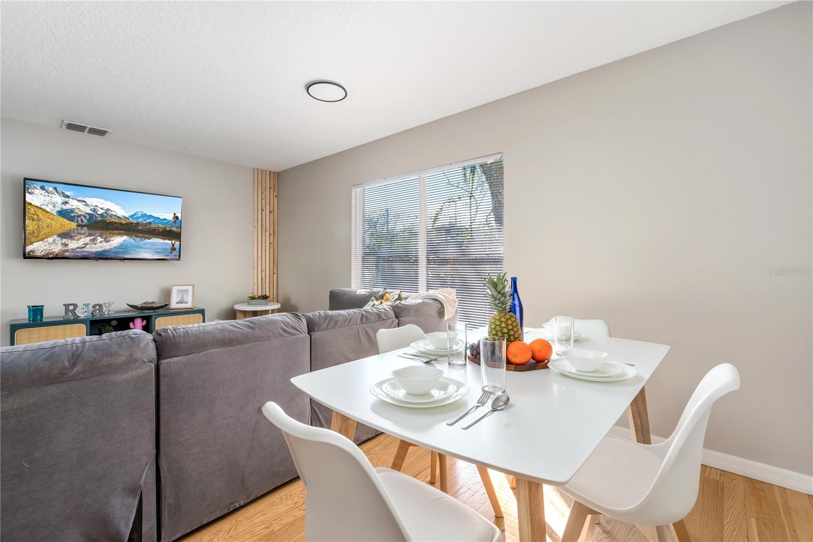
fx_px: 352
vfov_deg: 75.1
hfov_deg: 98.2
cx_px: 406
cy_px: 271
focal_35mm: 16
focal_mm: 15.6
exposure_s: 1/60
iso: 250
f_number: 10
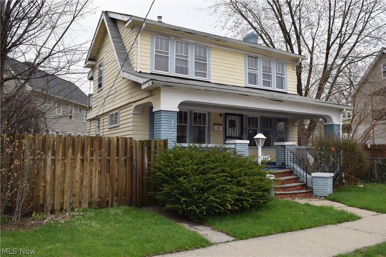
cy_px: 128
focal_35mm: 30
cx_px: 193
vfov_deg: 43.6
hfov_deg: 61.9
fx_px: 322
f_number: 6.3
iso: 100
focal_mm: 20
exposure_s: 1/160
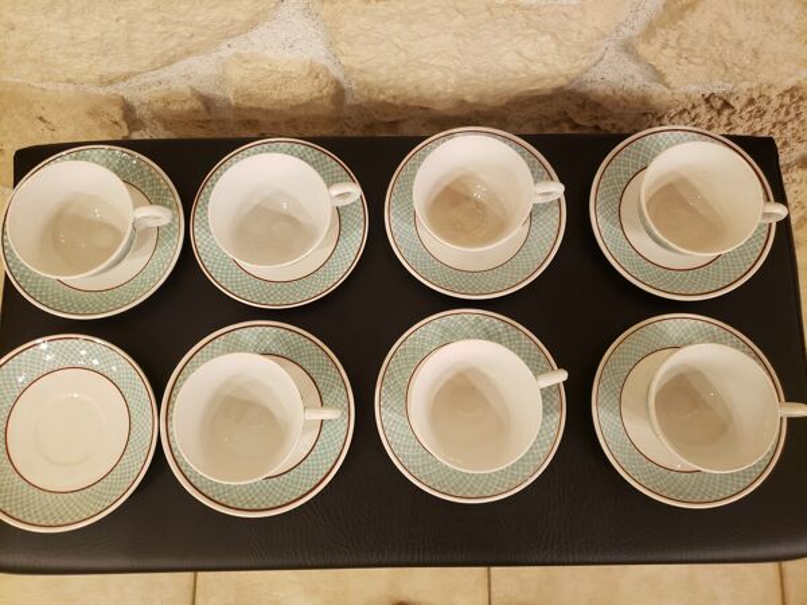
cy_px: 302
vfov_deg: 53.1
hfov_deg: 67.3
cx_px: 404
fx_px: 606
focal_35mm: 26
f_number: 1.5
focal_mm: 4.3
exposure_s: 1/25
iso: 250
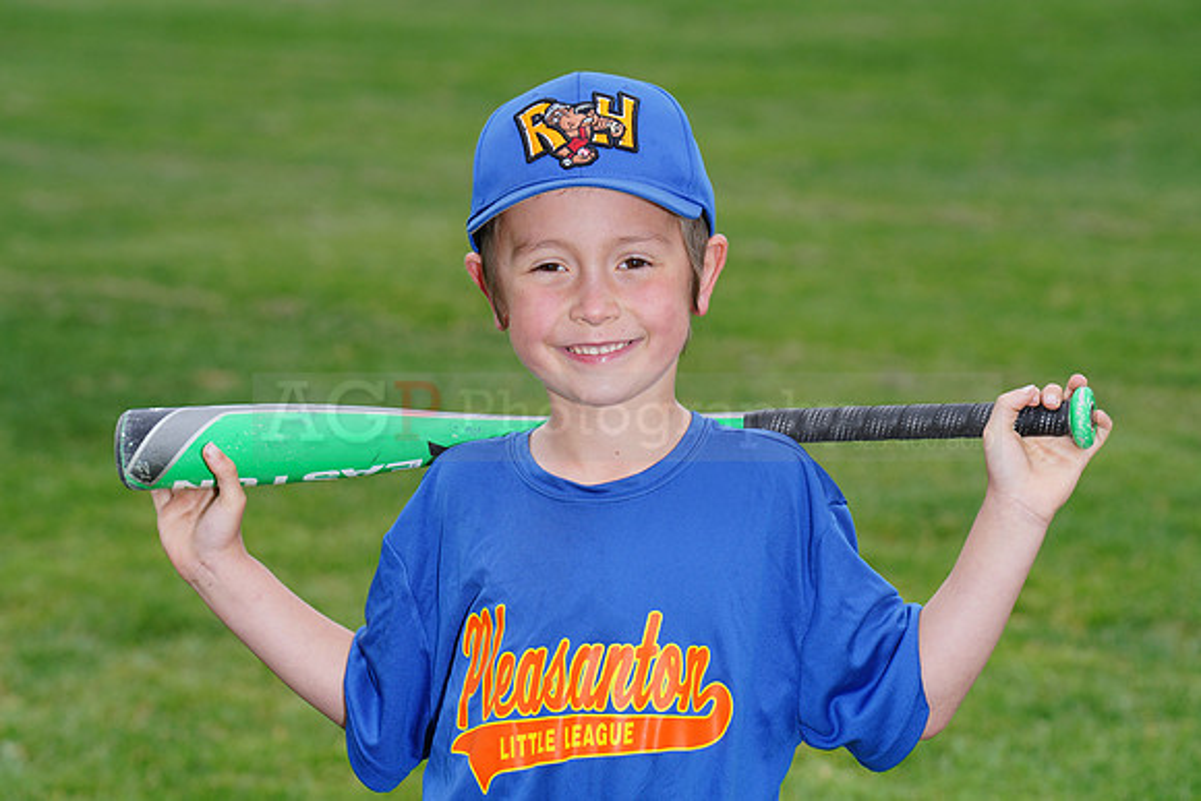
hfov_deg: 10.7
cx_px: 600
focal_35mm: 192
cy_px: 400
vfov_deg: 7.2
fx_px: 6407
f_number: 9
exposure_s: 1/200
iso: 200
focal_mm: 192
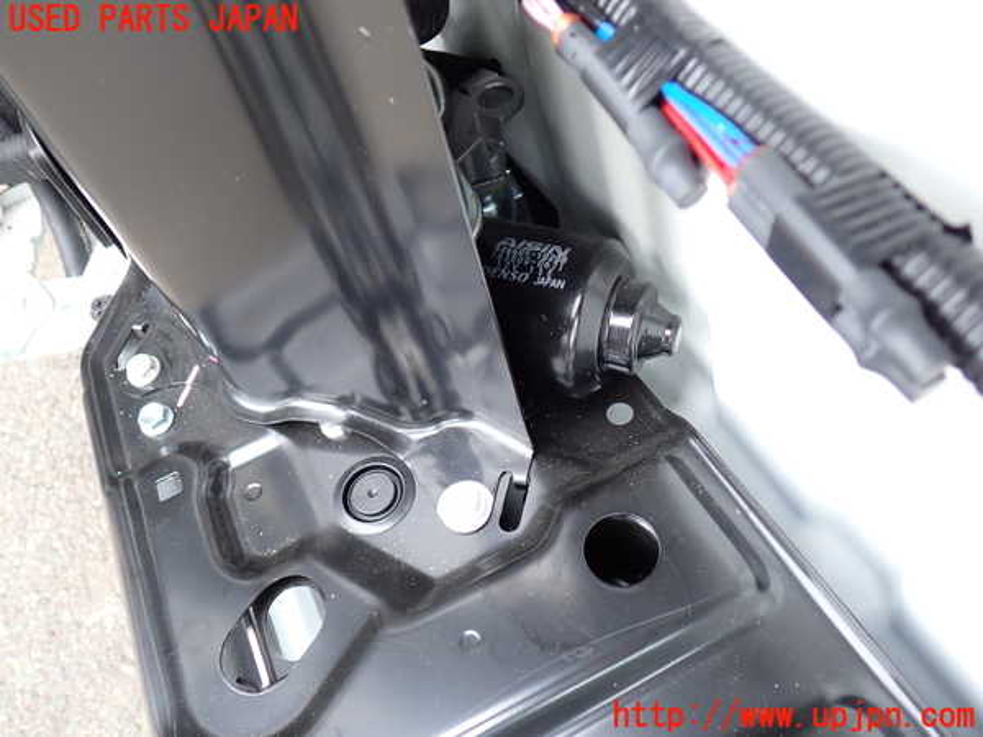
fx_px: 852
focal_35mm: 30
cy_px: 368
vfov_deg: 46.8
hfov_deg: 60.0
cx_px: 492
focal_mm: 5.4
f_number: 2.3
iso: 100
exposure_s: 1/80
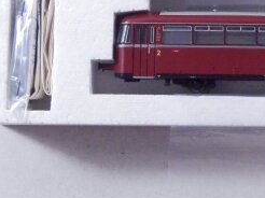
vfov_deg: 9.1
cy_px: -37
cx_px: 236
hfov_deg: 12.2
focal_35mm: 161
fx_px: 1231
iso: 1000
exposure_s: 1/160
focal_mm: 11.9
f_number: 4.4
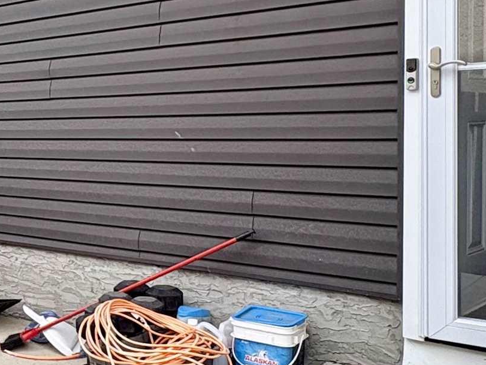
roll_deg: +1.7
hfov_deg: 30.5
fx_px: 744
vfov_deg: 27.5
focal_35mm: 53
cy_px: 151
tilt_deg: -1.1
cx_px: -103
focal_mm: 2.22
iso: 64
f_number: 2.2
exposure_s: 1/414
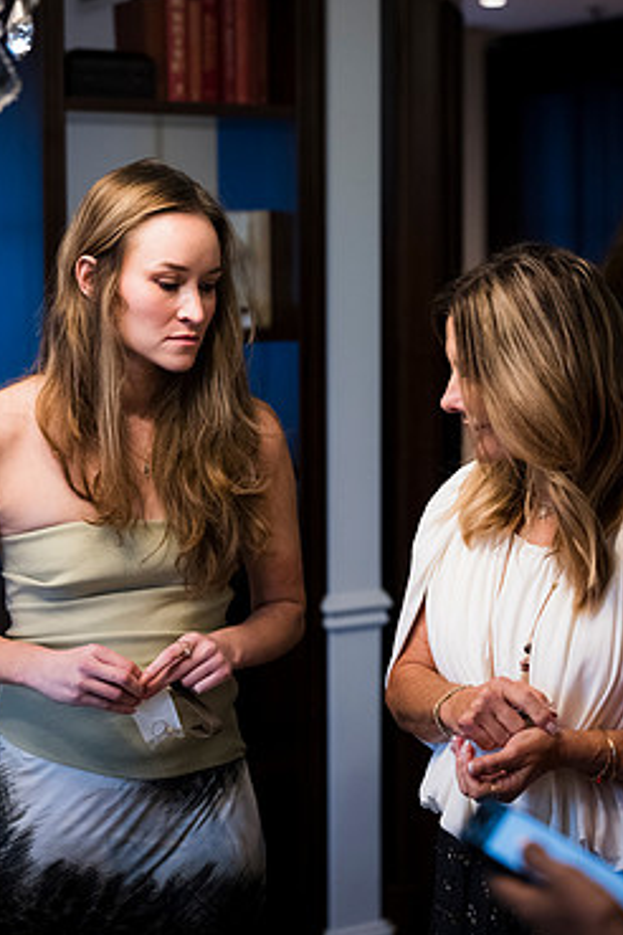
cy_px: 400
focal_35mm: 67
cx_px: 281
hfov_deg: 20.3
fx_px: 1739
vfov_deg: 30.0
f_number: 2.2
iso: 2500
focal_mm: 55
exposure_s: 1/200
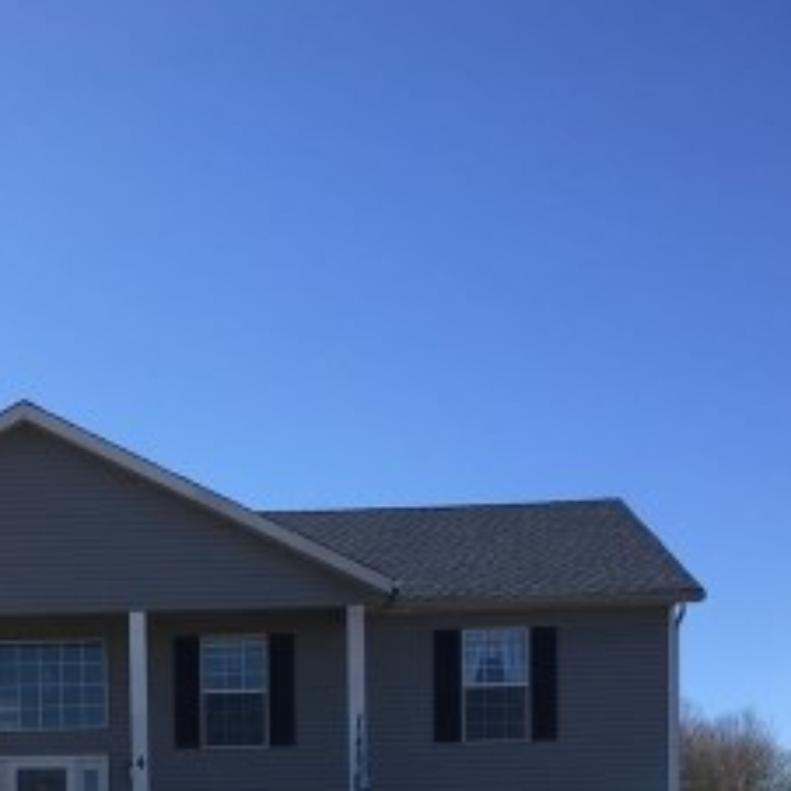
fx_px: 1758
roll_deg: +0.9
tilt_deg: -2.2
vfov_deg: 22.8
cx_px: 105
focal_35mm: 68
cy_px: 1008
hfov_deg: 24.7
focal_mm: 4.15
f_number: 2.2
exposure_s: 1/1883
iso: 32
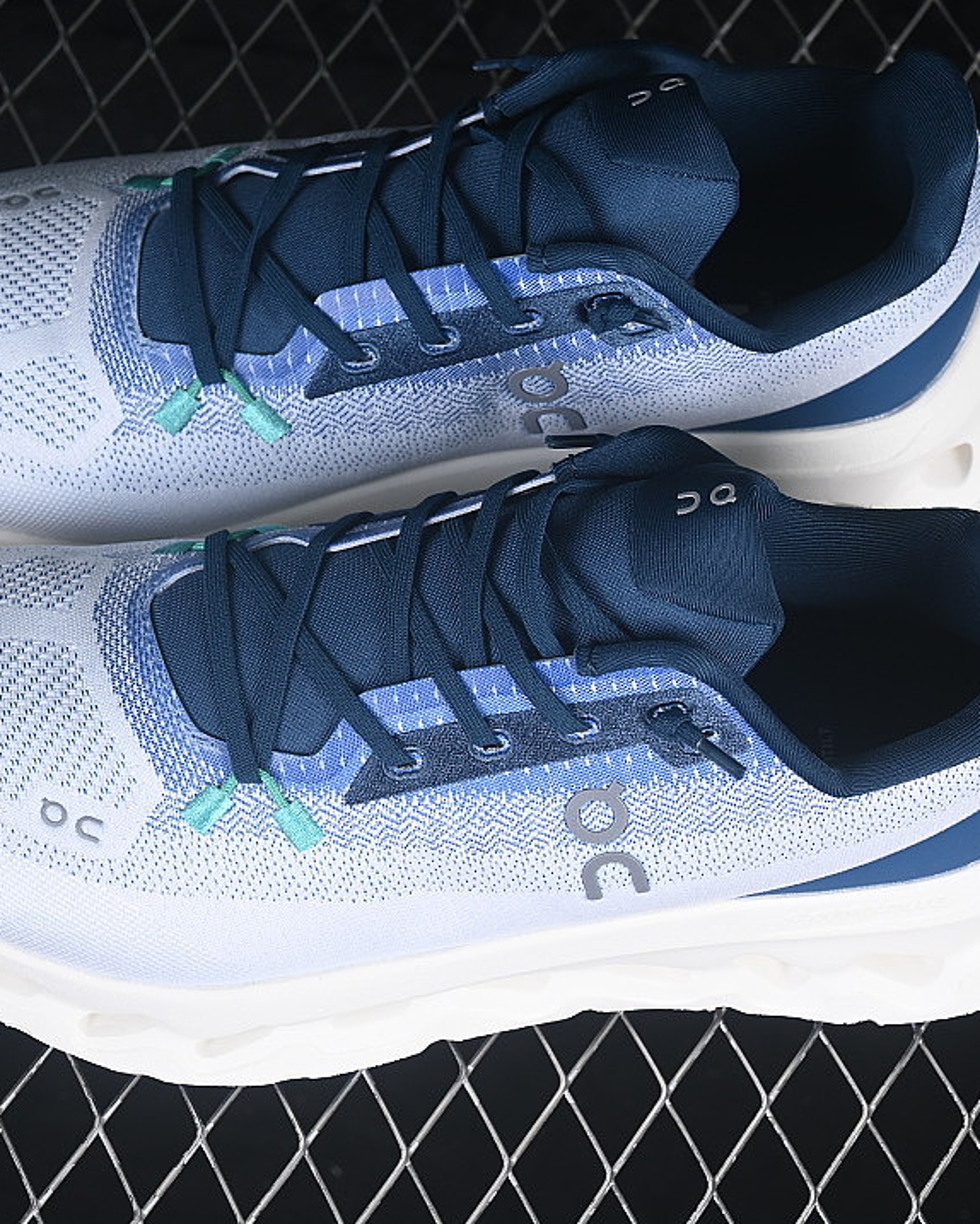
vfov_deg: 18.1
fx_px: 3841
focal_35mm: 106
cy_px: 611
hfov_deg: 14.5
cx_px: 435
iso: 160
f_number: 7.1
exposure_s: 1/80
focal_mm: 50
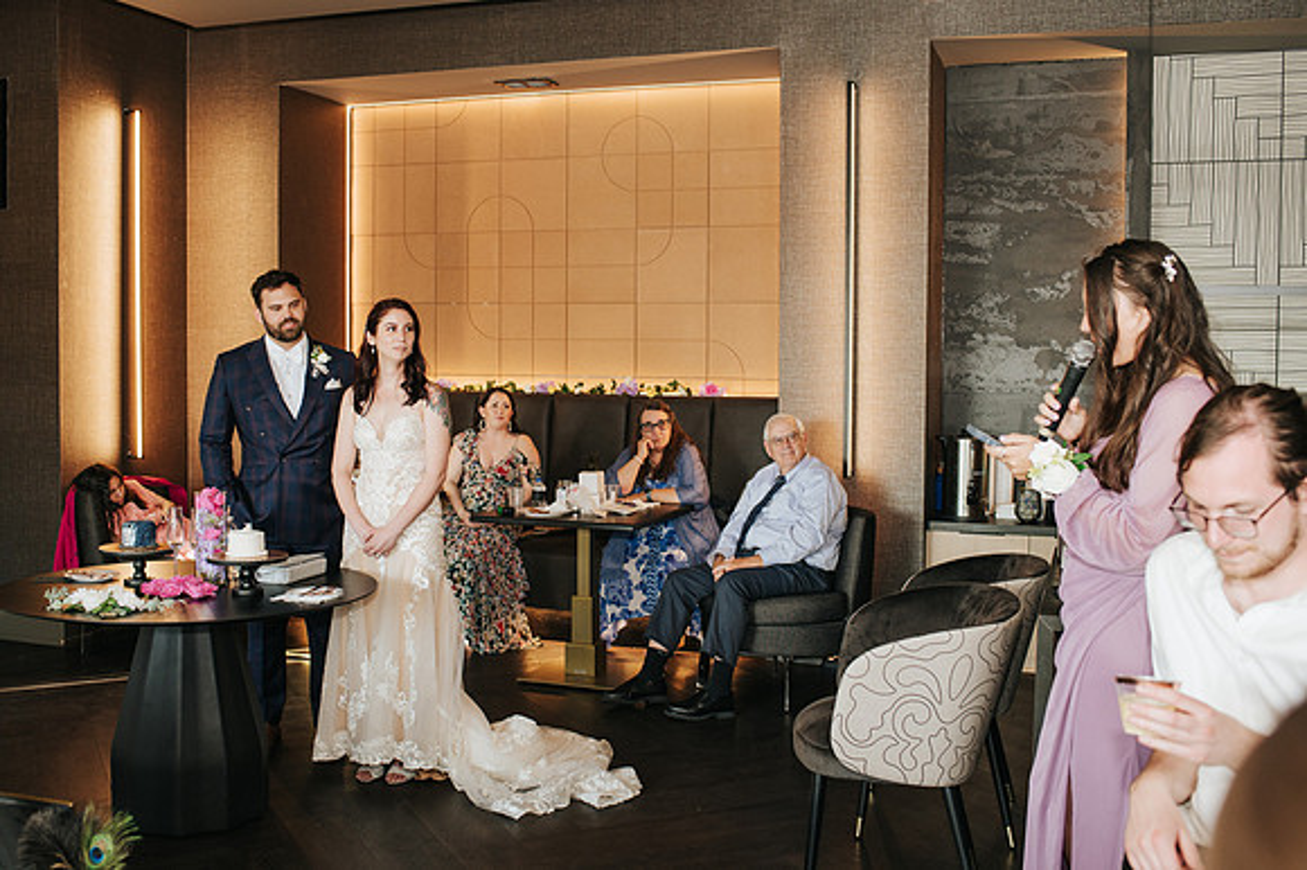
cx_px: 595
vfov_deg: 34.8
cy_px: 399
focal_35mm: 38
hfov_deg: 50.4
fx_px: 1388
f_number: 3.5
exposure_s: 1/160
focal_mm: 35
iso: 640
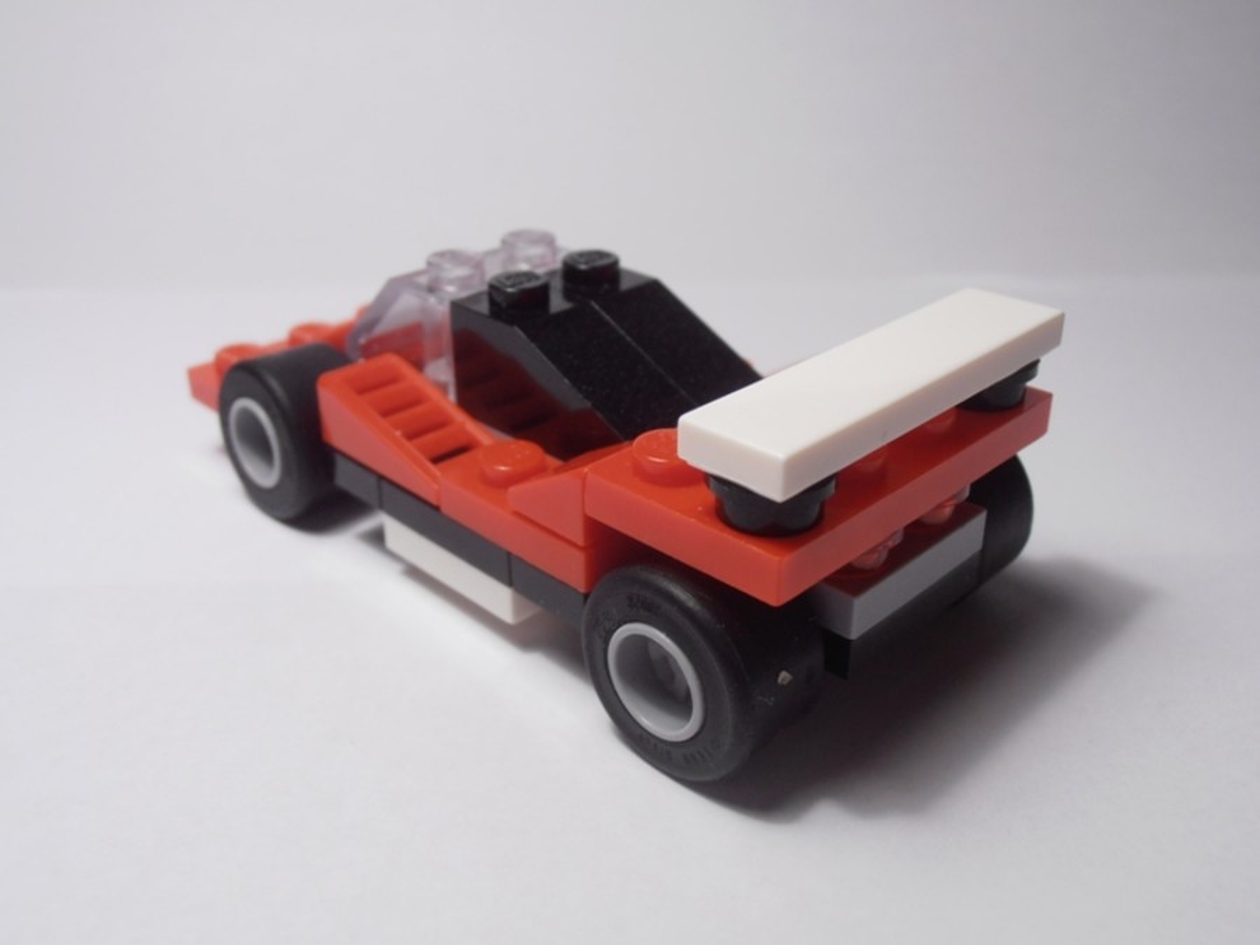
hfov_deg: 50.1
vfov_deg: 38.7
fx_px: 1347
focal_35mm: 37
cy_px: 472
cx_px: 630
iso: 80
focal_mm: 6.61
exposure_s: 1/50
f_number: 3.9
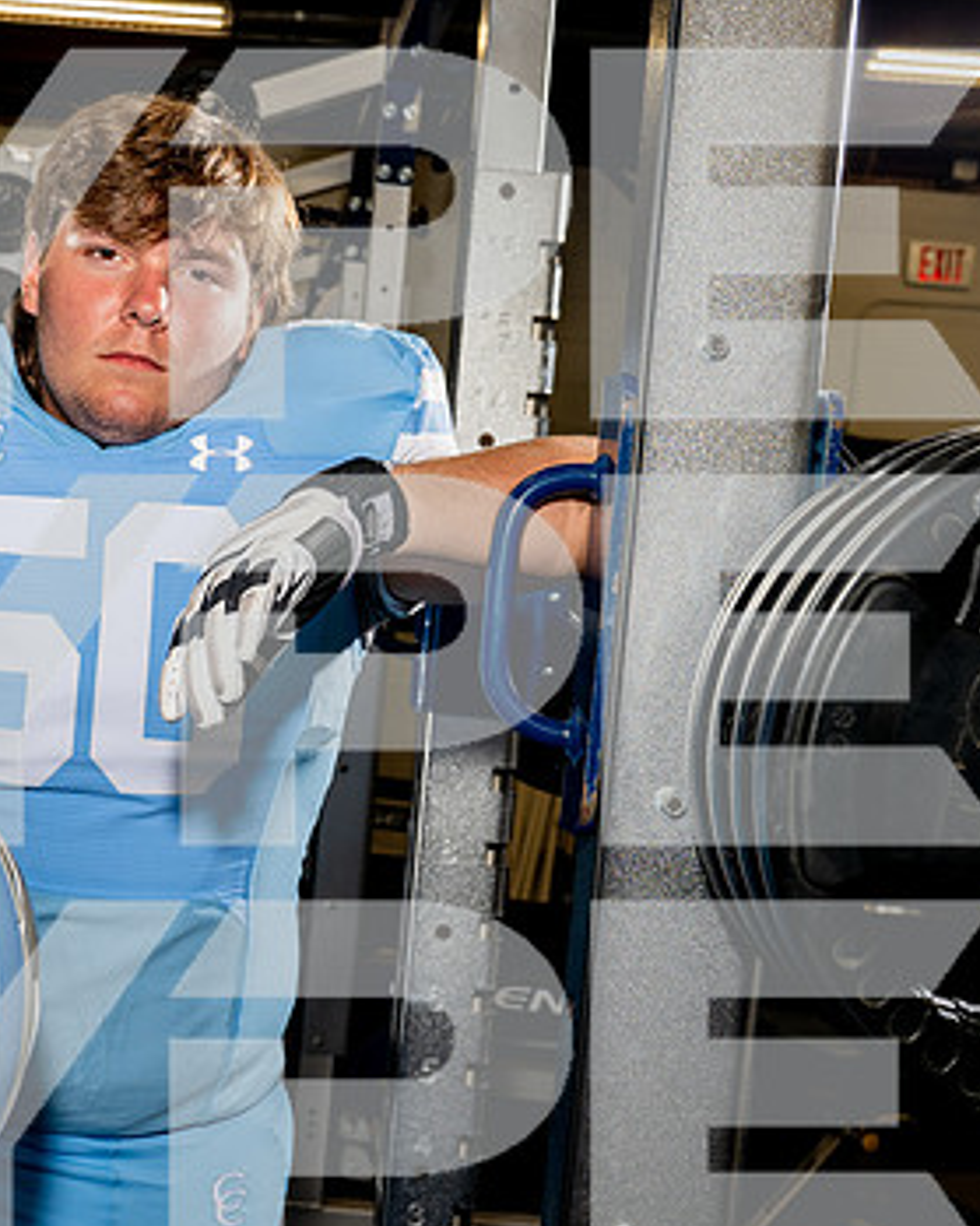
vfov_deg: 32.5
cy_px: 660
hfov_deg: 25.5
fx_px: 2104
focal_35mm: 58
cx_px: 109
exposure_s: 1/250
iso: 320
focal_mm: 33
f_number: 5.6
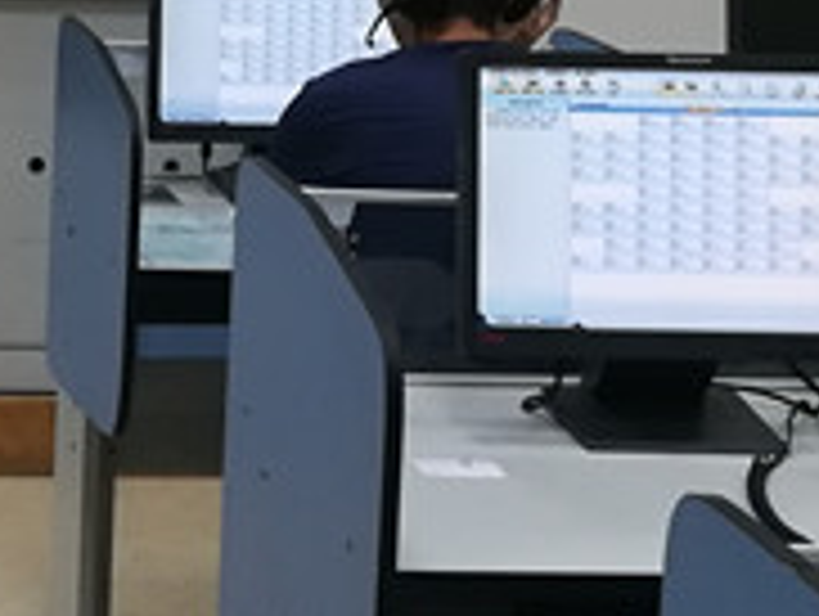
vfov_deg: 12.9
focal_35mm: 114
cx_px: -212
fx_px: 2701
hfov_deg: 16.4
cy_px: 4
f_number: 2.2
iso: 250
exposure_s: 1/33.3
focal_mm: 3.83
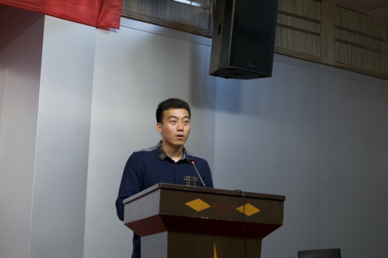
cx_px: 194
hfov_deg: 24.7
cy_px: 129
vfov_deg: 16.5
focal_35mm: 82
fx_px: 888
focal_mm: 55
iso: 200
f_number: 5.6
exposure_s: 1/30
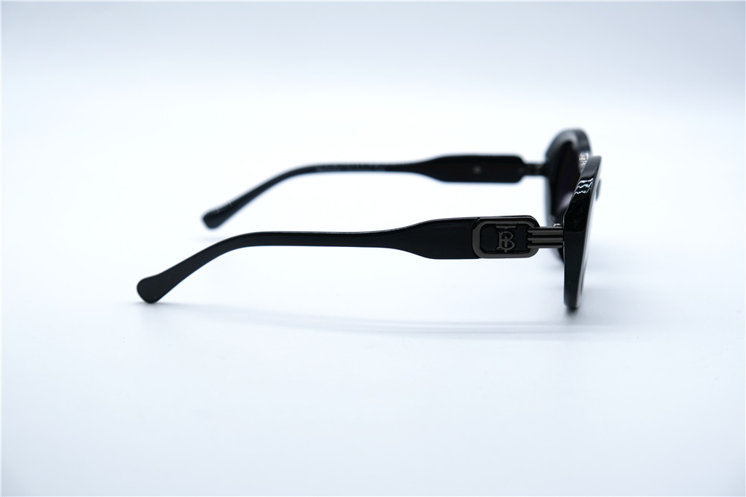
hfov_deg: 33.9
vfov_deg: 23.0
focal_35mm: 59
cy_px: 248
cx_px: 373
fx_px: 1222
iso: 160
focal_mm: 39
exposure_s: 1/250
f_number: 5
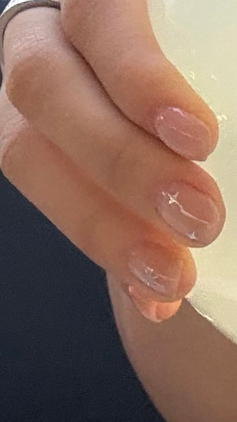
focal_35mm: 153
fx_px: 1710
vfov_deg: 12.7
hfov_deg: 7.0
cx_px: 751
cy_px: -347
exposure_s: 1/92
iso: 80
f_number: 1.9
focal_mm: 2.69
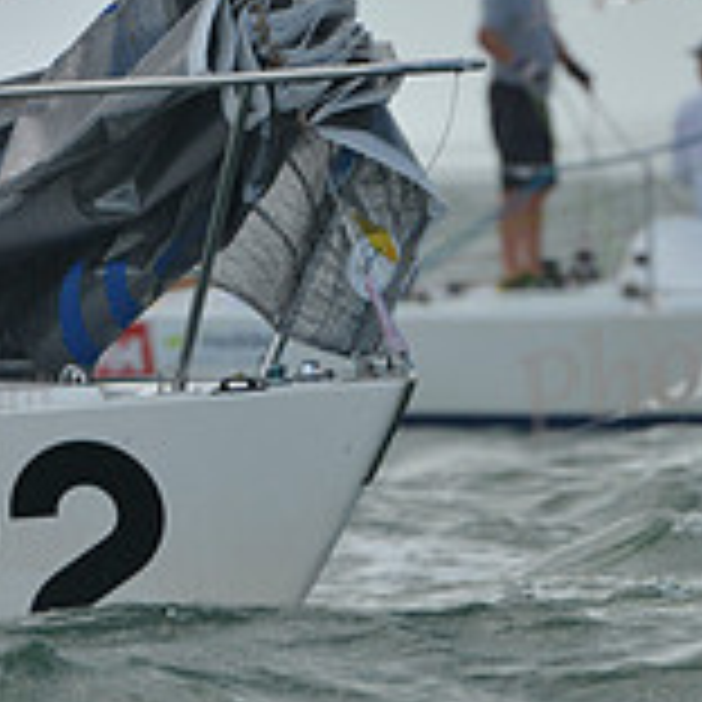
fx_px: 29024
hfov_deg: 1.4
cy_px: 623
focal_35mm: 1265
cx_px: 288
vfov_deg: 1.4
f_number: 6.3
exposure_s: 1/1250
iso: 280
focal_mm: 400
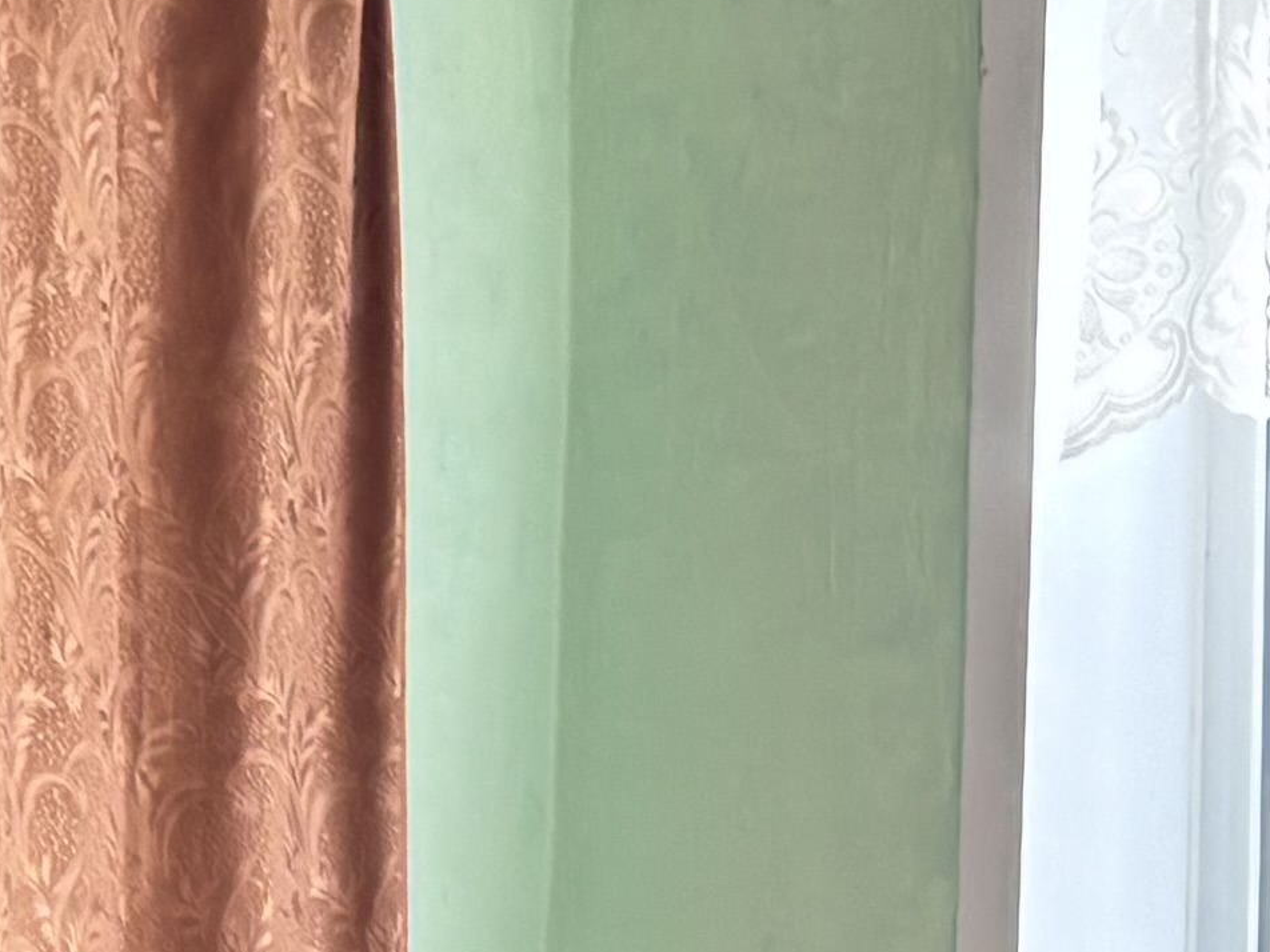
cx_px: -744
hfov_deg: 12.0
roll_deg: +0.4
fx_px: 5723
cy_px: 1940
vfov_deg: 8.9
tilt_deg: -6.7
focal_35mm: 156
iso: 125
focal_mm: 5.96
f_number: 1.6
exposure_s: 1/121
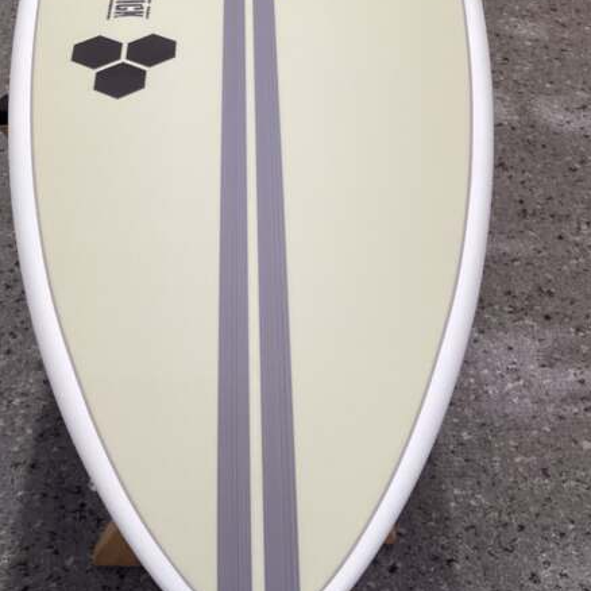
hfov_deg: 33.9
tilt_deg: -40.1
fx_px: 966
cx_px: 243
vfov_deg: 33.7
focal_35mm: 50
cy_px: 198
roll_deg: +0.6
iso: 50
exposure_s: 1/60
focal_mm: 3.3
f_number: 2.4
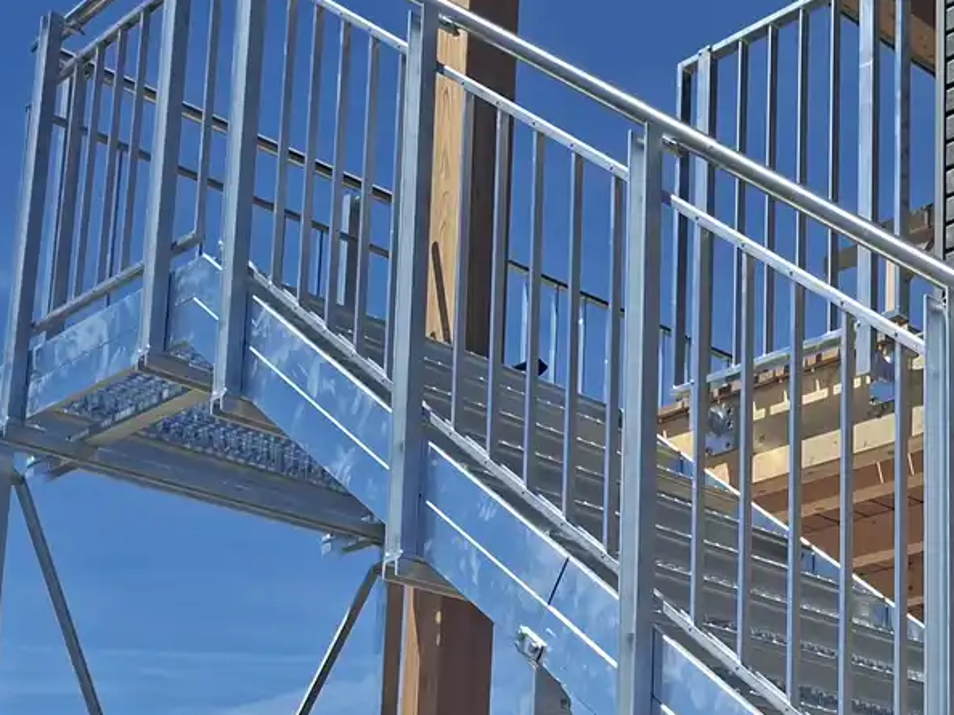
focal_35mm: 62
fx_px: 1708
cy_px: 800
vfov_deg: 22.2
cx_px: 1074
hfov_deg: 28.1
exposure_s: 1/1605
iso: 50
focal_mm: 5.54
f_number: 1.8
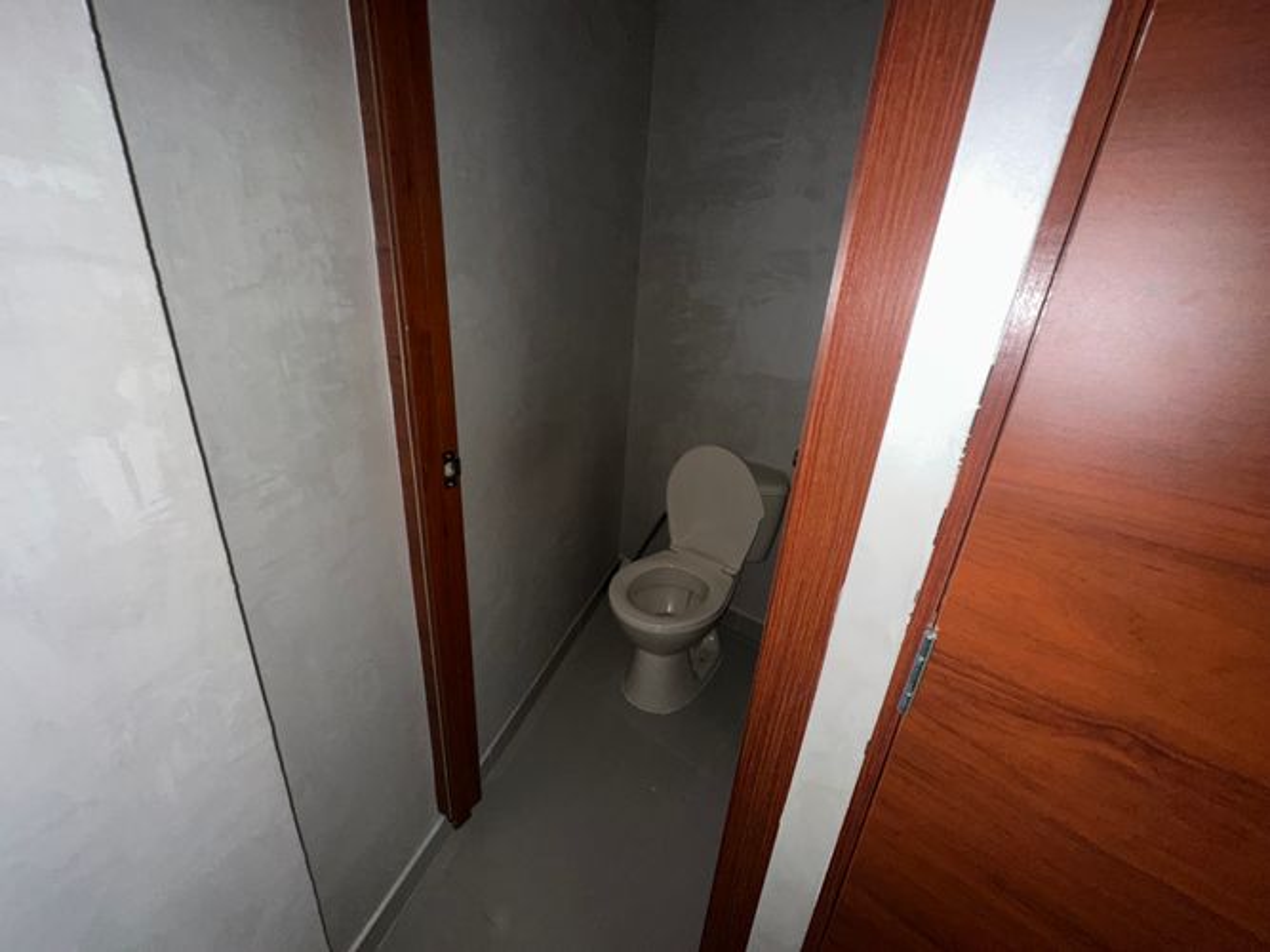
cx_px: 635
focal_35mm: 14
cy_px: 476
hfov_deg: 102.1
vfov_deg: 85.7
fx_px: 514
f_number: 2.2
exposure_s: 1/46
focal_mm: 2.22
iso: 100
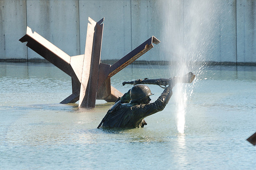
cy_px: 85
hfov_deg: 6.0
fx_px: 2452
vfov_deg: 4.0
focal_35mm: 345
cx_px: 128
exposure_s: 1/100
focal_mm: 230
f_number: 10
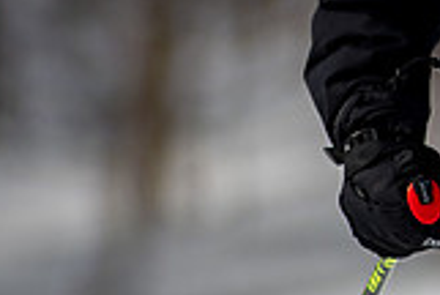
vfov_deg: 0.9
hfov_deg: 1.3
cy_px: -92
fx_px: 19812
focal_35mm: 1618
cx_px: 713
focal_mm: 300
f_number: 2.8
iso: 100
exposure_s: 1/6400
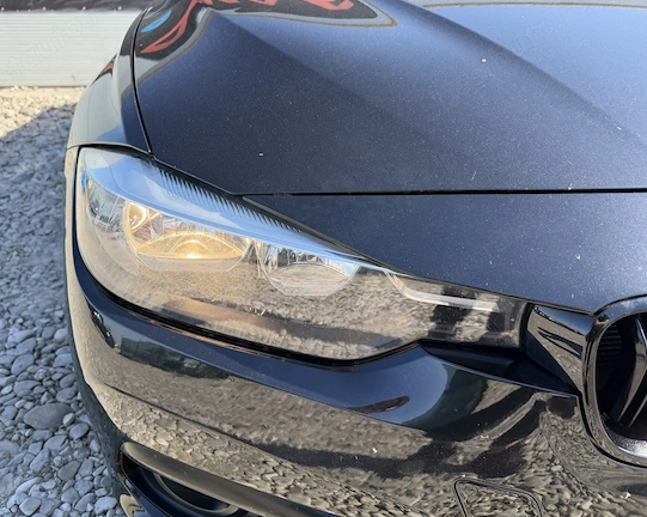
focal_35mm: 26
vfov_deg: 54.9
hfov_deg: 65.9
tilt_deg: -25.2
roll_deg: +0.6
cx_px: 289
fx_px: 498
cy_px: 249
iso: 100
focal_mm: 6.76
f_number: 1.78
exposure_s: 1/1075
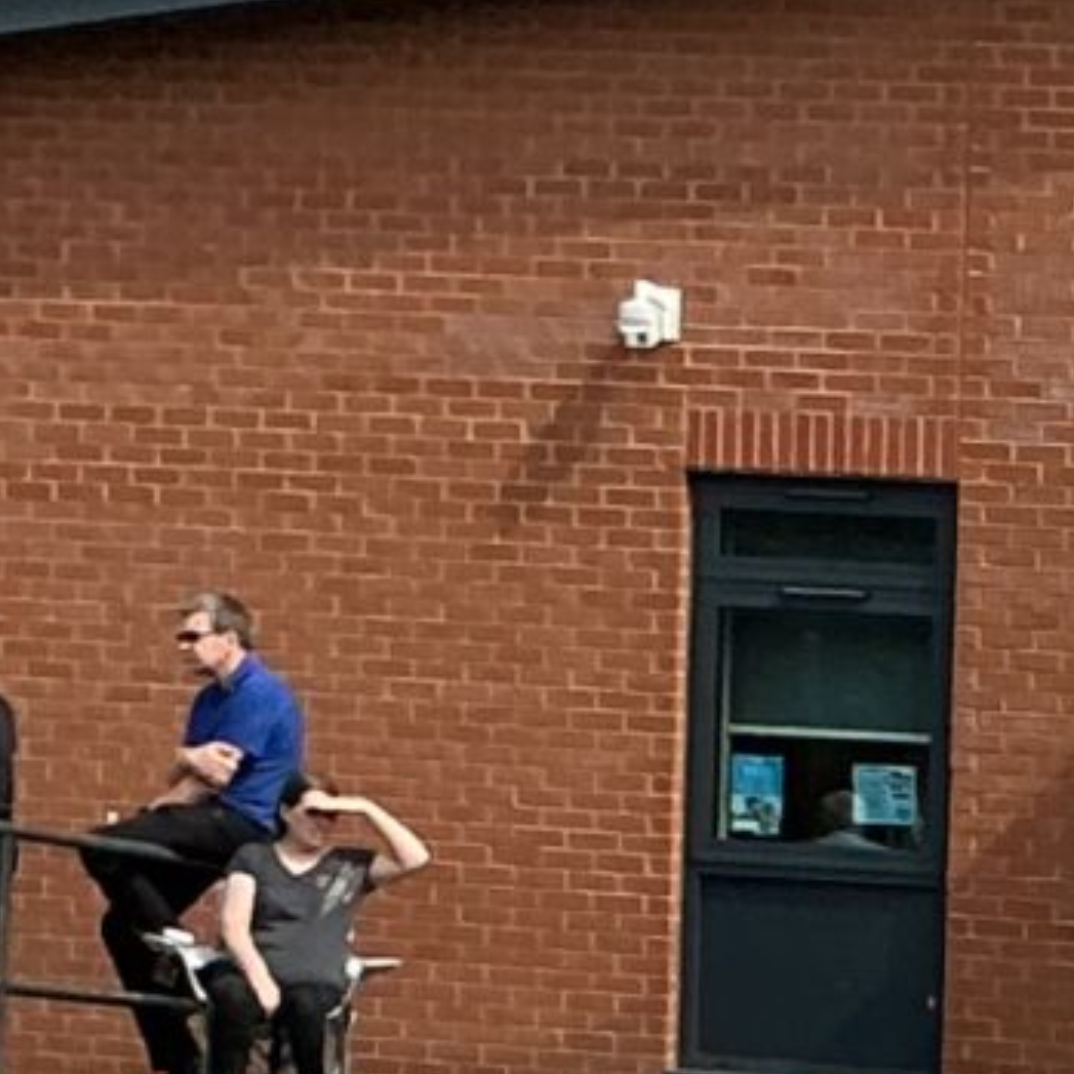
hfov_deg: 8.6
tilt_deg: -9.0
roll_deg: -5.3
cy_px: 2053
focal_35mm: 188
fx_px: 6599
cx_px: 2434
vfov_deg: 8.8
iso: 25
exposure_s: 1/1035
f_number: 1.8
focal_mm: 3
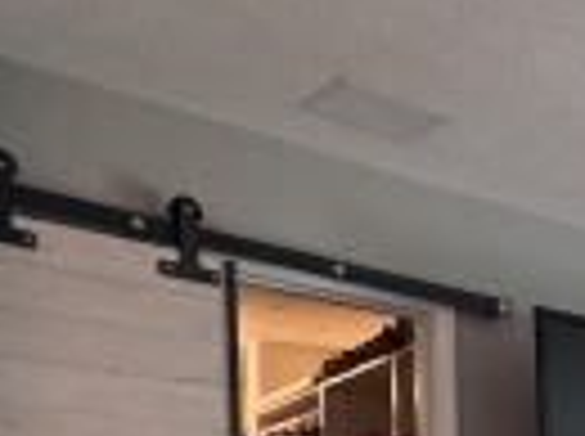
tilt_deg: -0.7
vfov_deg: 18.0
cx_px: 848
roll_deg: +1.9
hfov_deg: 22.7
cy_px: 674
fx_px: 1215
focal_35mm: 72
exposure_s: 1/60
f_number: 2.2
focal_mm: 2.22
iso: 800
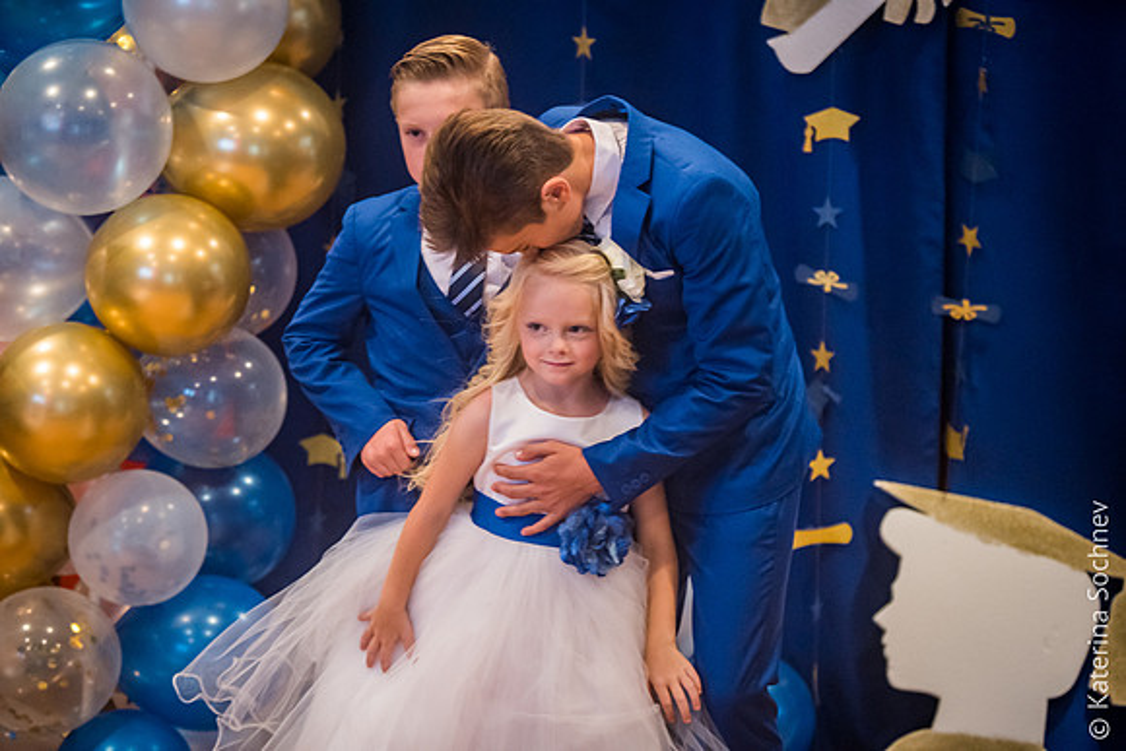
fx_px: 3754
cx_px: 563
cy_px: 376
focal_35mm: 120
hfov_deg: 17.1
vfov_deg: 11.4
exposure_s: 1/200
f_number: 2.8
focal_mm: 120
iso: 3200
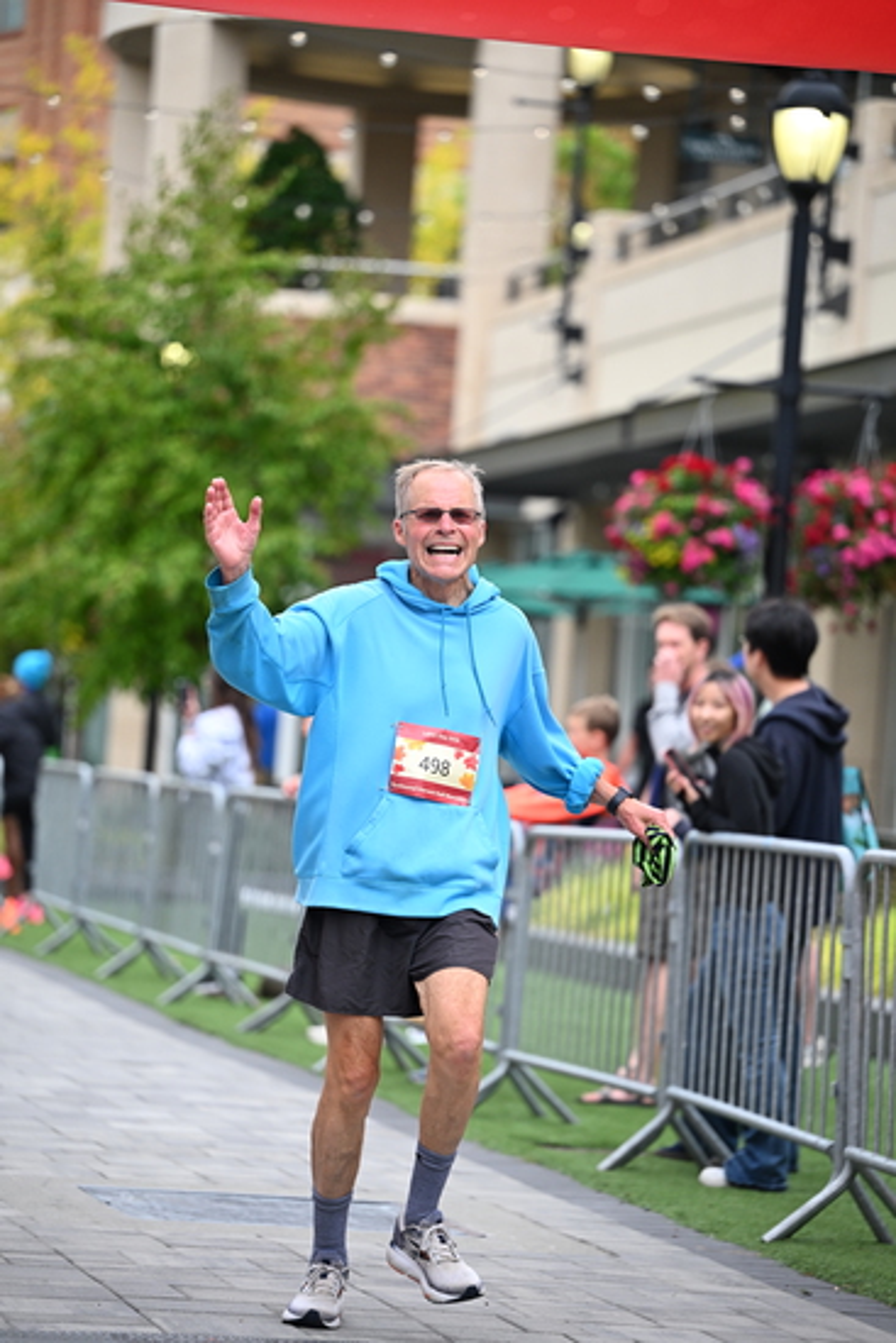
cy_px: 672
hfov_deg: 10.2
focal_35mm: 135
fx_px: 5036
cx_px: 448
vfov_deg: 15.2
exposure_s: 1/2000
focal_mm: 135
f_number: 2.8
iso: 640
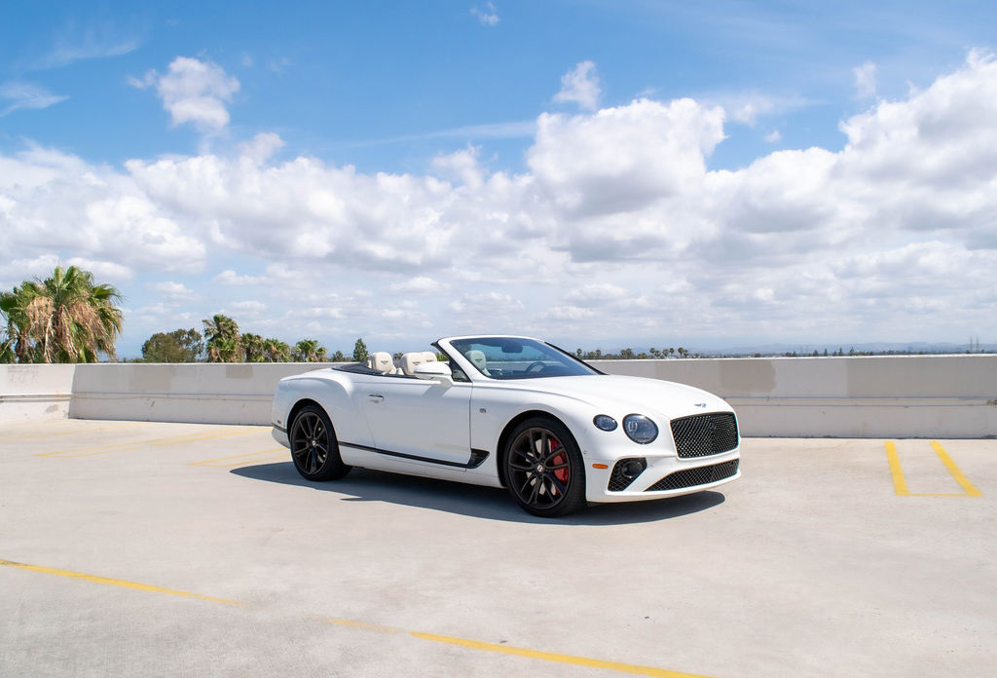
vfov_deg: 41.9
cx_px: 488
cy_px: 339
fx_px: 885
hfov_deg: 58.8
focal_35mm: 32
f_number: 8
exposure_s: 1/2000
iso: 360
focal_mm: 20
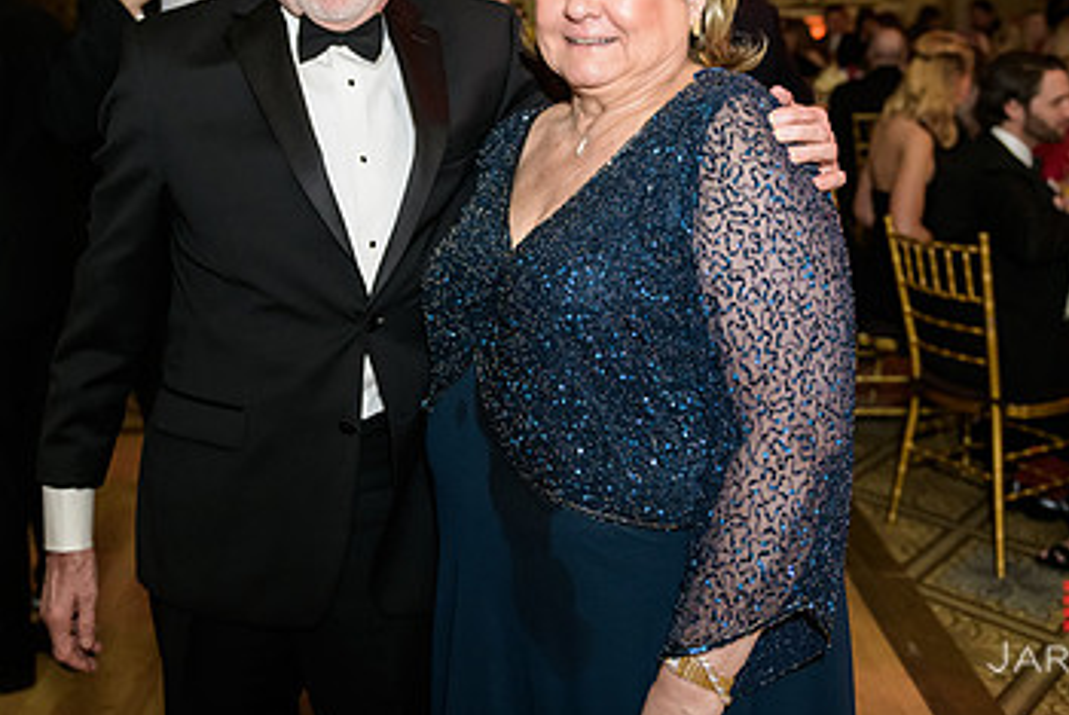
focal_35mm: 48
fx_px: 1426
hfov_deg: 40.8
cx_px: 394
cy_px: 148
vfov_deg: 27.6
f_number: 3.2
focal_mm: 29
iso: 1600
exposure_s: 1/100
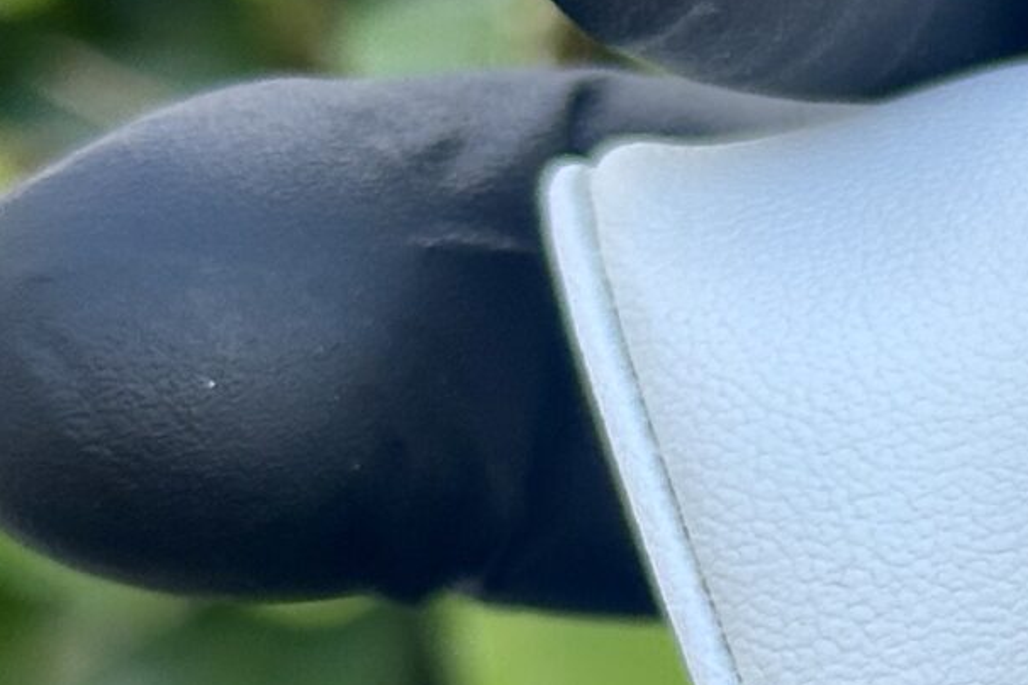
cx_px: 1623
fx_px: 6025
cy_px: 790
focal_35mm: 211
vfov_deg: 6.5
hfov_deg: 9.4
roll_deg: +8.6
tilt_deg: -30.1
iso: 64
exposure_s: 1/407
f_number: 1.78
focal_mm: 6.86
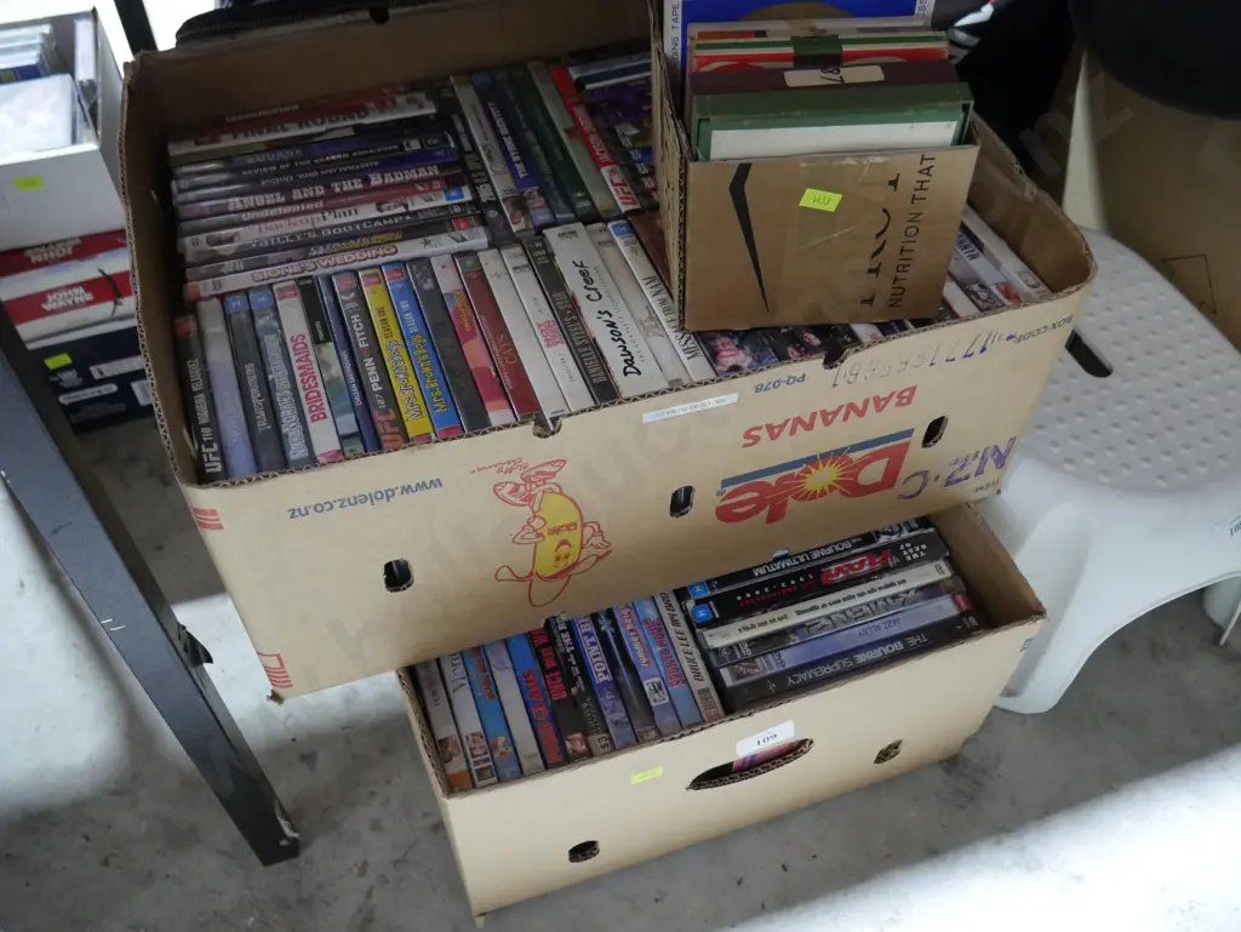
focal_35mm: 30
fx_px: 1076
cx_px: 620
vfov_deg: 46.8
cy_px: 466
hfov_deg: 59.9
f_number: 3.6
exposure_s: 1/60
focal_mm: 15
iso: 3200
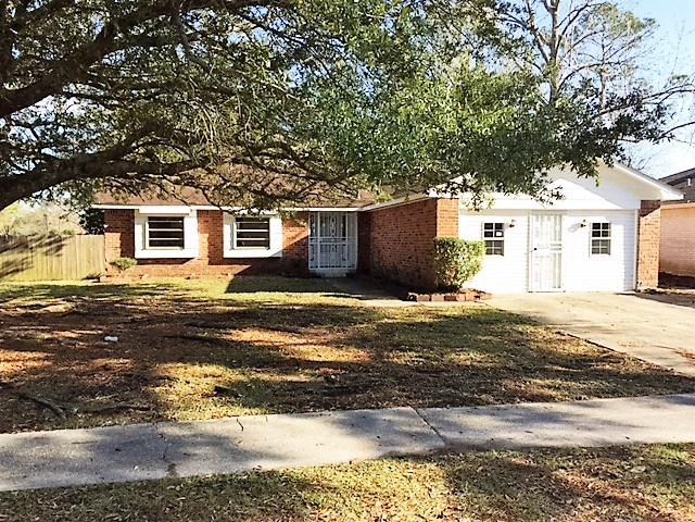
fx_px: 582
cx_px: 348
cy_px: 261
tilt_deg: -2.5
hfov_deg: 61.7
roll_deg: -0.2
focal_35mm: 29
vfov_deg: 48.2
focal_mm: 4.15
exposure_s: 1/608
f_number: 2.2
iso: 32
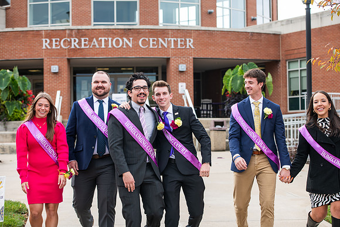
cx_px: 170
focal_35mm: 70
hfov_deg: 28.8
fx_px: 661
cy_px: 114
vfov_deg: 19.5
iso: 250
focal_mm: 70
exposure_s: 1/400
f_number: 4.5
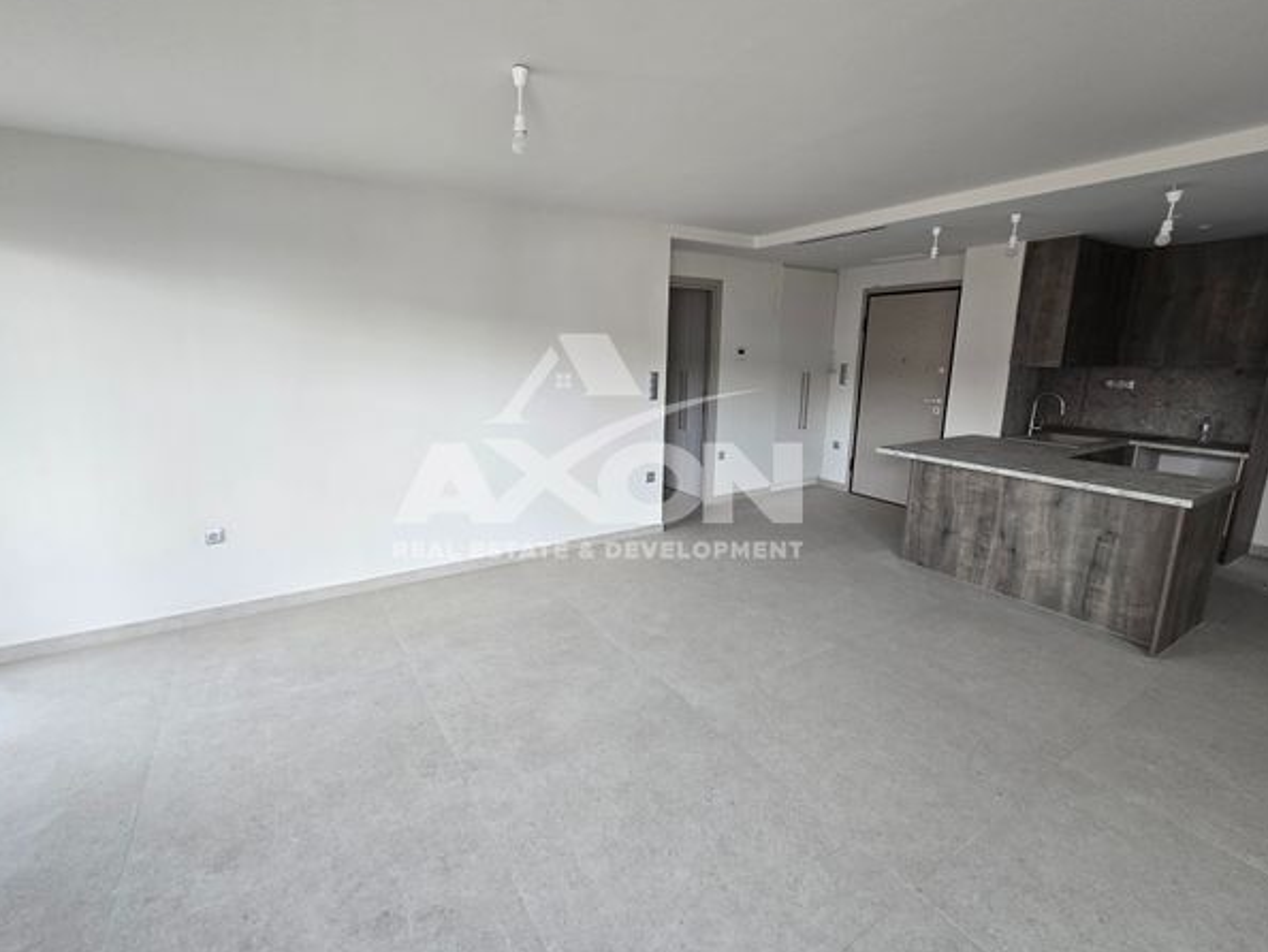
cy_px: 446
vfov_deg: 85.6
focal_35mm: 14
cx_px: 598
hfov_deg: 101.9
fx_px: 513
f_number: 2.2
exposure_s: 1/50
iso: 64
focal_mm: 2.2
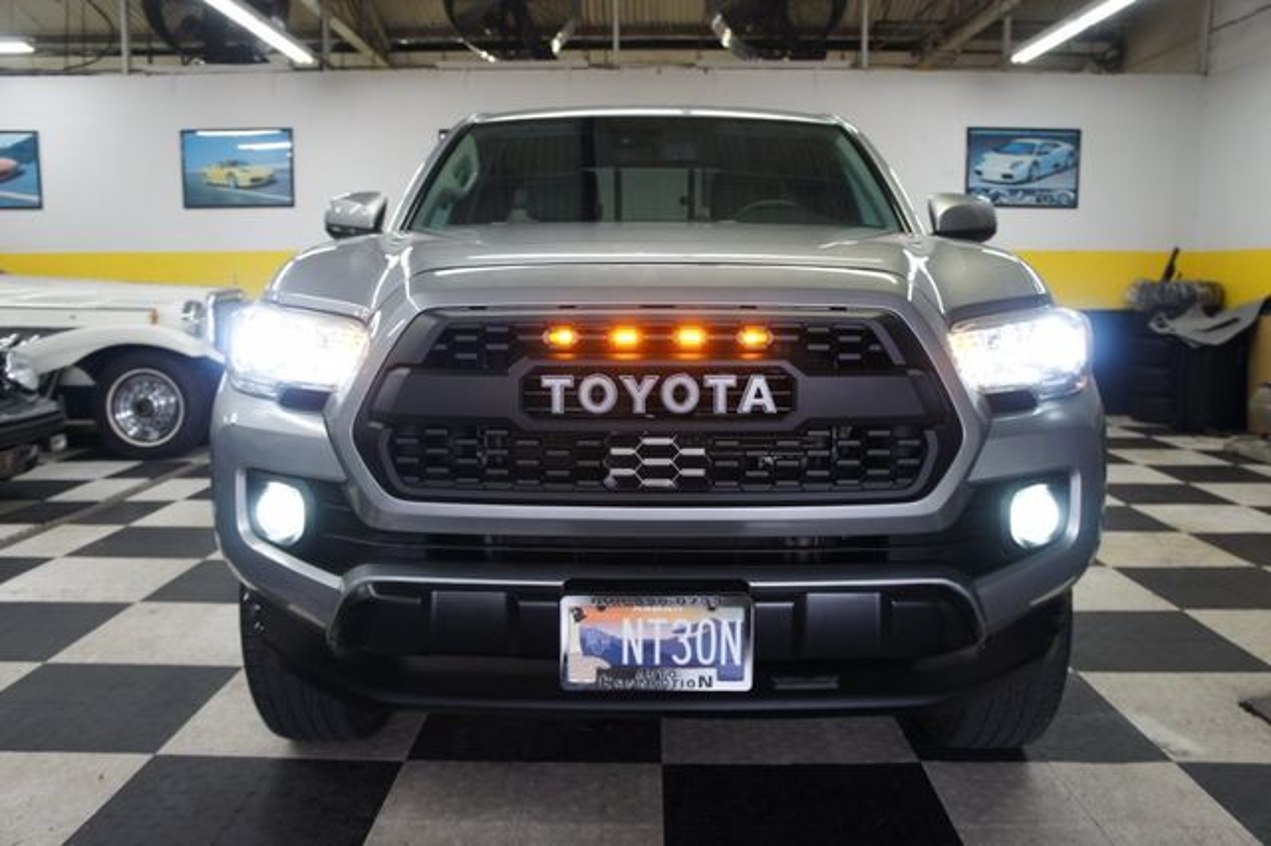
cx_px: 636
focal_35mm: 30
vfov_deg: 43.6
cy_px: 423
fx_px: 1059
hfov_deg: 62.0
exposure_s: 1/30
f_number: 4
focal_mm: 20
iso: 200
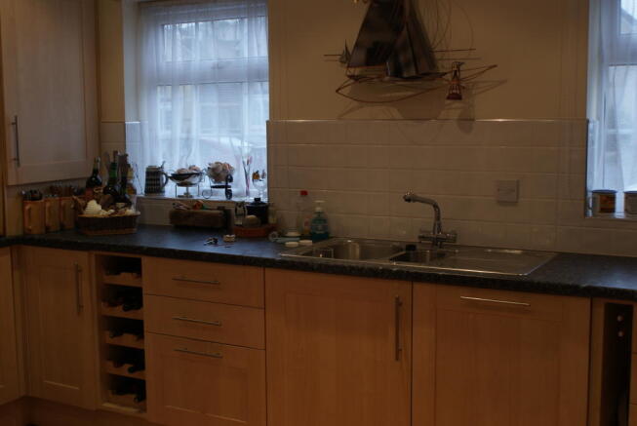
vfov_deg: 29.9
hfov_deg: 43.6
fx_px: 797
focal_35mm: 45
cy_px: 213
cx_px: 318
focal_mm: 30
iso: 200
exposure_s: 1/50
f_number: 5
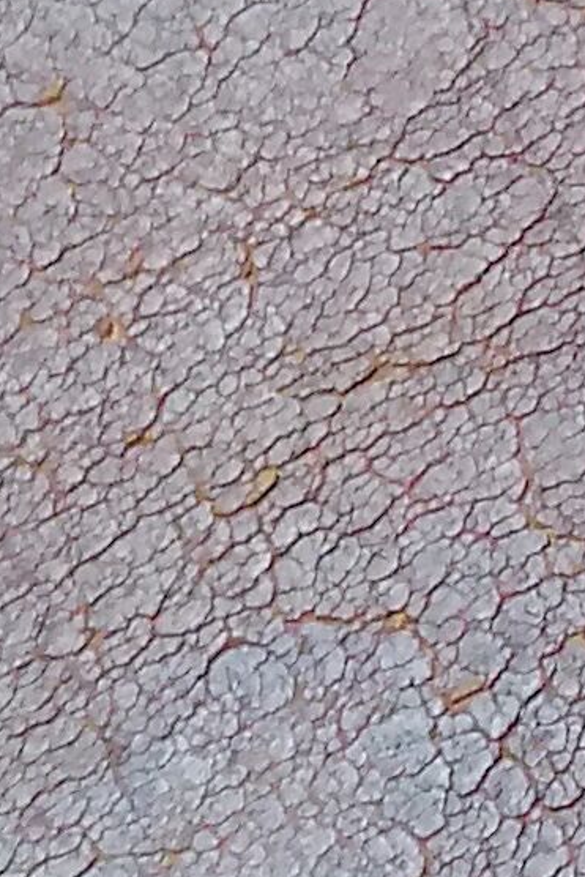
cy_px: -322
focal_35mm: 202
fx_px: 4920
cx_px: 1627
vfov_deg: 9.9
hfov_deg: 6.3
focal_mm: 4.75
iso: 400
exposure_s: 1/33.3
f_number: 1.8
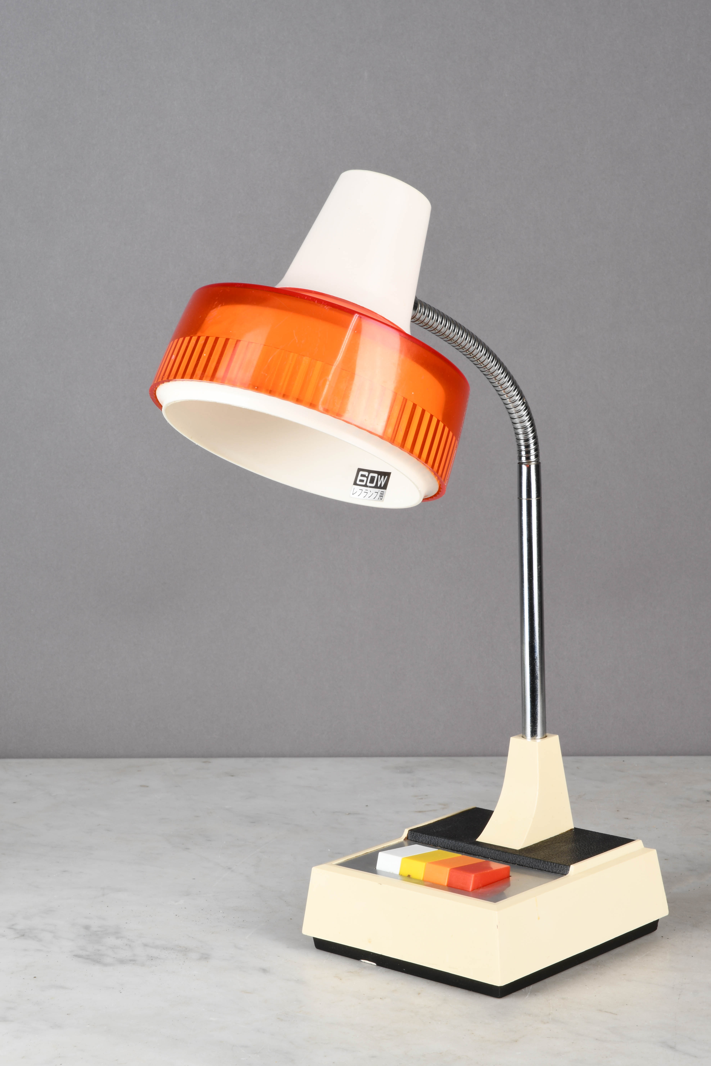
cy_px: 533
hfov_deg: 15.2
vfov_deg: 22.6
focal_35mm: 90
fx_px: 2666
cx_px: 356
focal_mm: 60
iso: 100
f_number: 18
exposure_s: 1/3
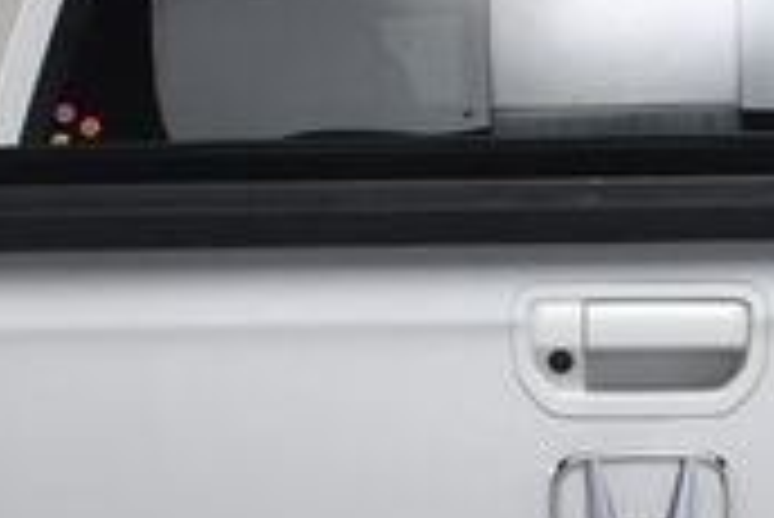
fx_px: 3120
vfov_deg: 9.3
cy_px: 640
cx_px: 608
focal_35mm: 145
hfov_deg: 14.1
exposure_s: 1/160
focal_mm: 26
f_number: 13
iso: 100
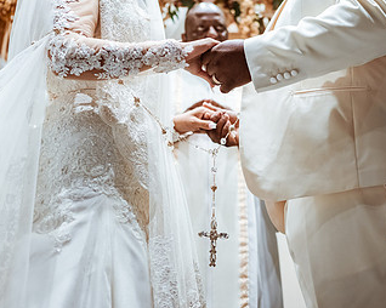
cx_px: 221
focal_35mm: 60
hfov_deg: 31.4
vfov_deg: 25.1
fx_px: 685
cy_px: 79
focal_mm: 35
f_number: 1.8
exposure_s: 1/500
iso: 1000
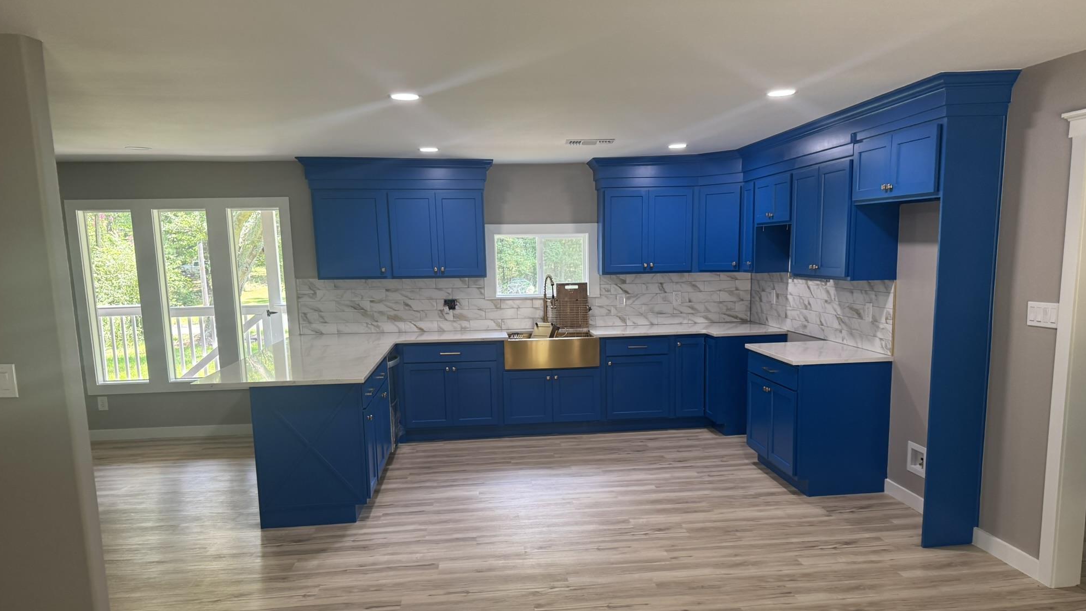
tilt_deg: -12.4
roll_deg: +0.2
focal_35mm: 27
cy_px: 384
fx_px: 778
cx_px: 555
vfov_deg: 42.6
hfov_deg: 69.8
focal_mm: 6.76
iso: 160
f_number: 1.78
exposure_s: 1/120
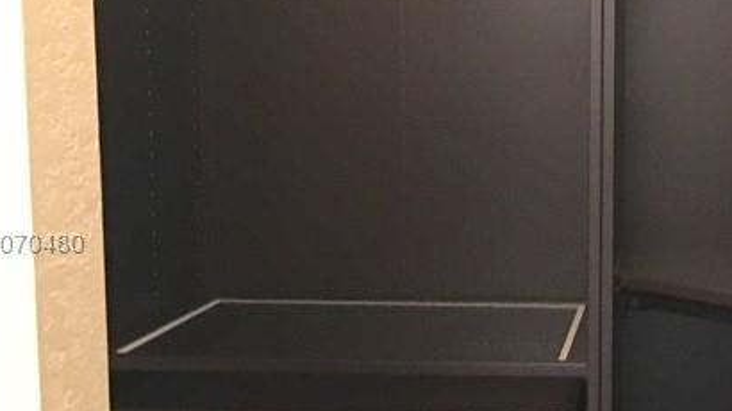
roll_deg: +0.4
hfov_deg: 26.1
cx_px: 634
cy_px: 245
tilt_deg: -8.5
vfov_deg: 15.3
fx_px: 1532
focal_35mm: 79
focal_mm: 4.15
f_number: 2.2
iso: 200
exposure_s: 1/17
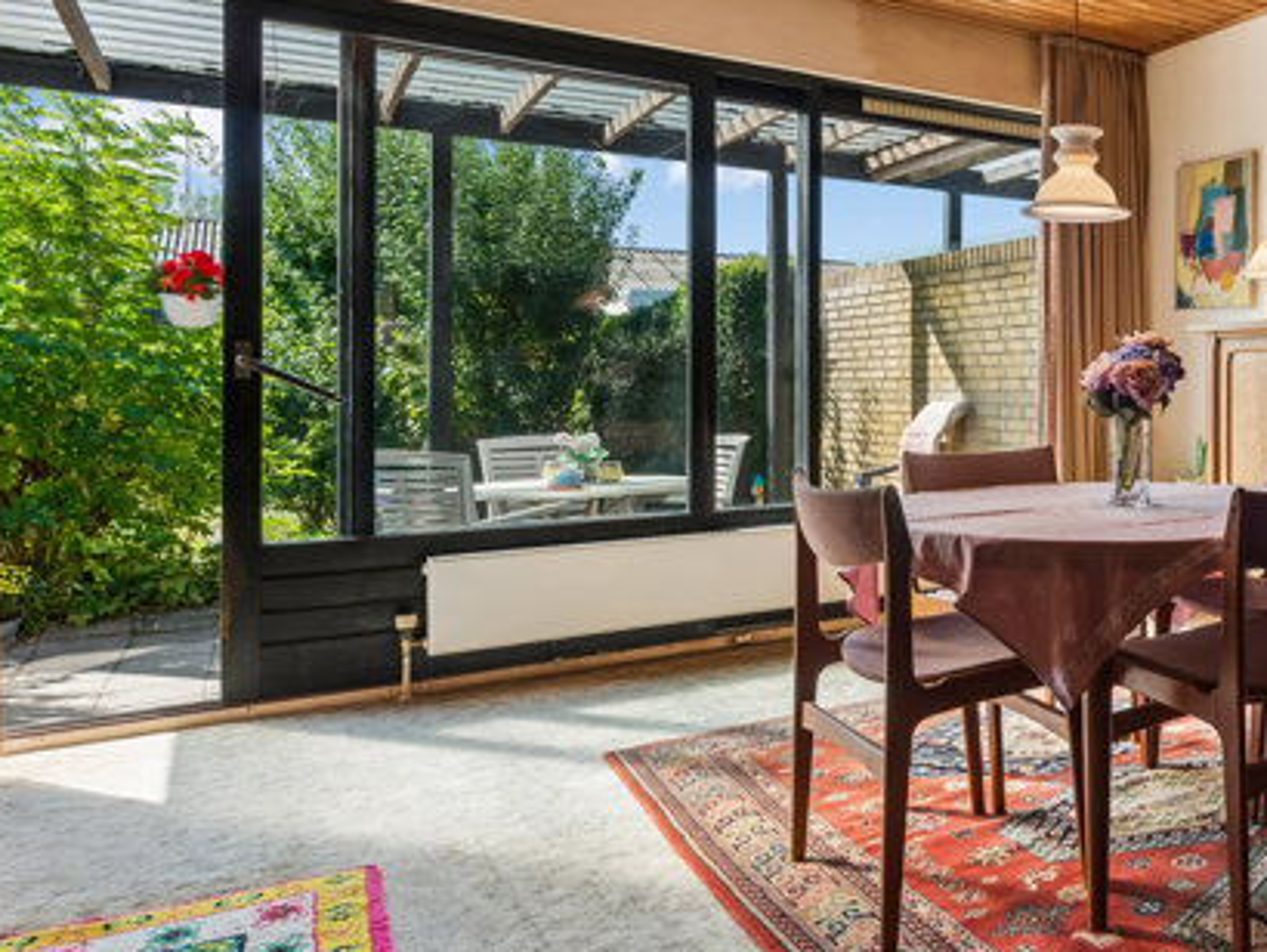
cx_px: 1103
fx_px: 1099
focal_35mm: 30
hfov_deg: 53.6
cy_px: 376
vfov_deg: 46.5
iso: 200
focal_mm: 16
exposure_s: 1/25
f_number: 10
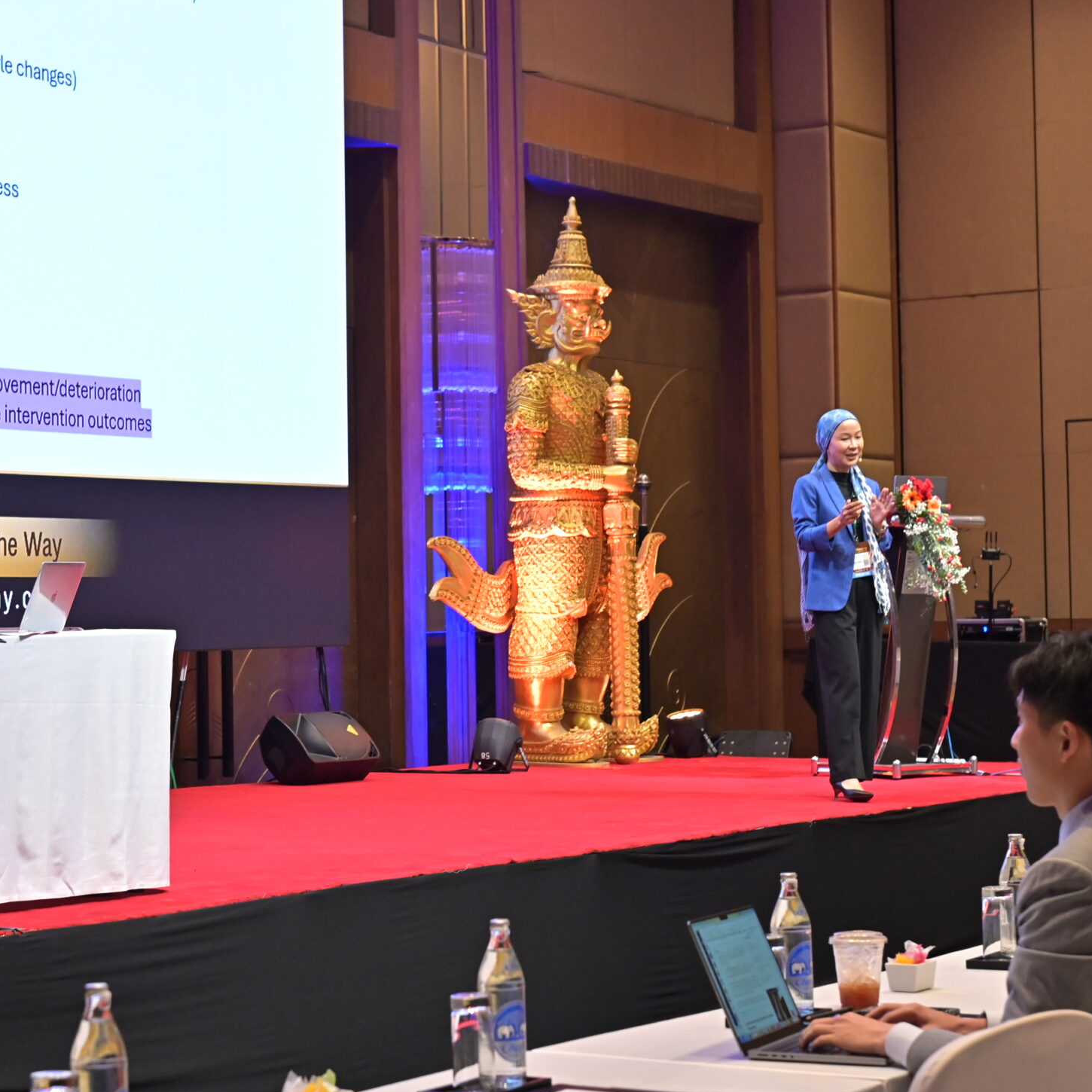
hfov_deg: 22.1
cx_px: 383
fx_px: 2784
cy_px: 484
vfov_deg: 22.2
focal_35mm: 78
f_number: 5.6
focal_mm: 52
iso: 2000
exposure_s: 1/80
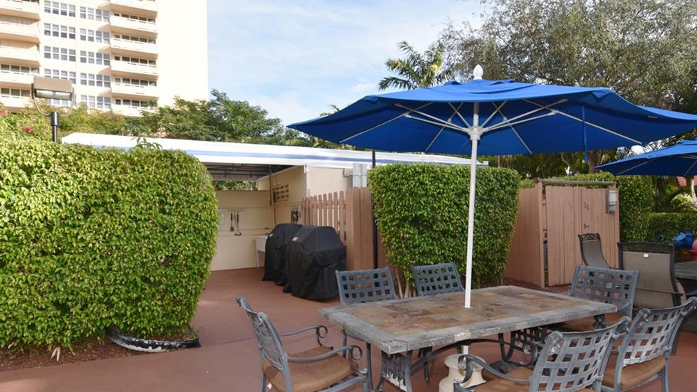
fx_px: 425
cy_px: 216
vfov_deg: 49.5
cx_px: 352
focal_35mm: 23
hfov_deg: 78.7
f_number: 6.3
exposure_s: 1/160
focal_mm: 14
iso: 100
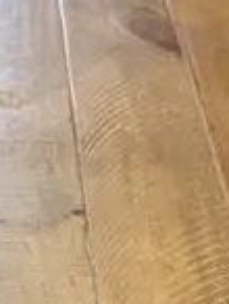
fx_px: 1478
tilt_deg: -38.4
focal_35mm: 168
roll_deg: -2.4
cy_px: 629
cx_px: 144
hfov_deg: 8.9
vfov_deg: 10.7
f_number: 1.78
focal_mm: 6.86
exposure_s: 1/100
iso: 160
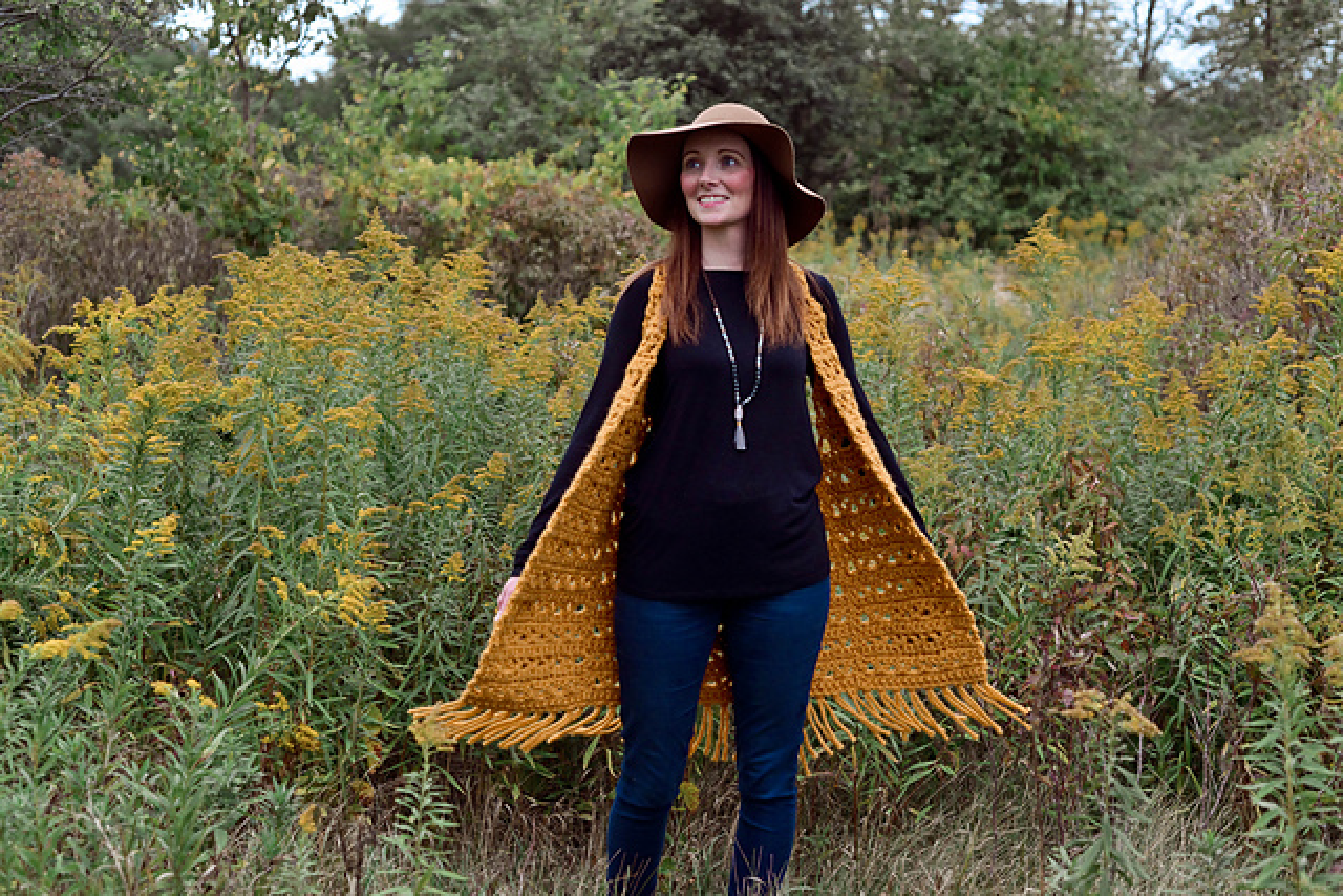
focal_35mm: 50
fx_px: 1866
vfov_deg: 27.0
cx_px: 672
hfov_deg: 39.6
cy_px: 448
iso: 1250
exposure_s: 1/320
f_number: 3.5
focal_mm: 50
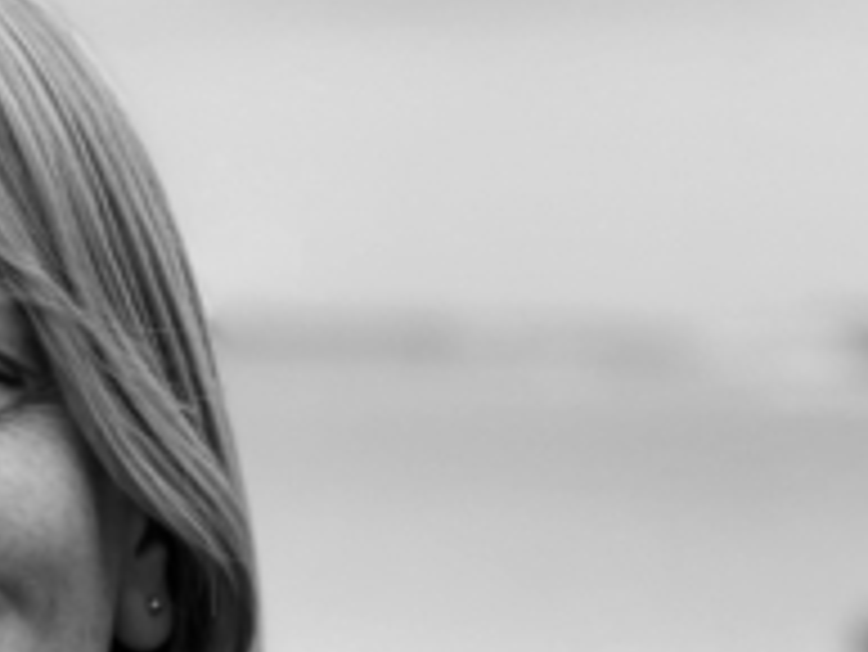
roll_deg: -0.4
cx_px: -193
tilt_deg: -9.4
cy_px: 1234
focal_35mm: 234
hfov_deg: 8.4
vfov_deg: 6.2
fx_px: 5871
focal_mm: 7.5
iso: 32
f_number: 2.2
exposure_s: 1/608
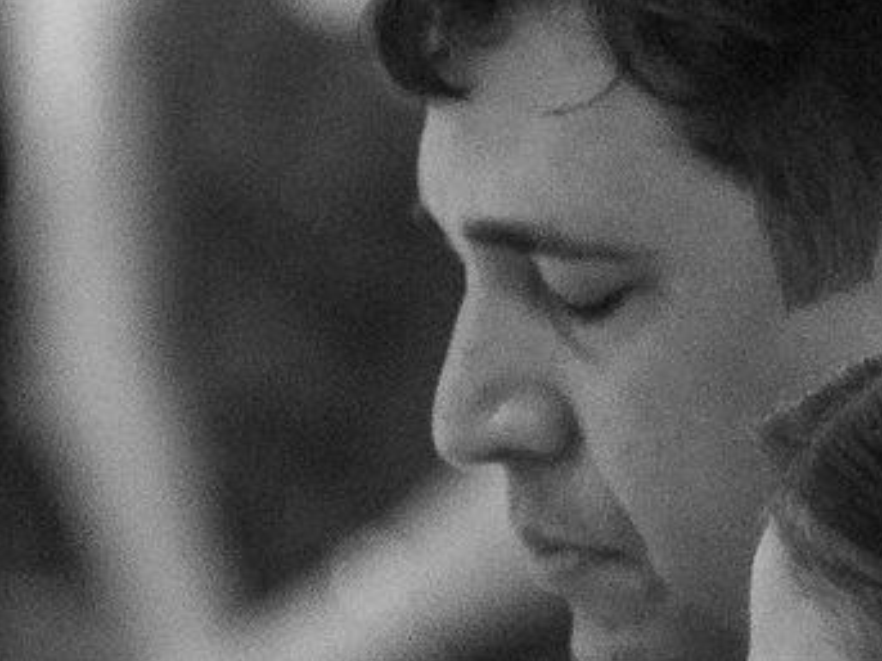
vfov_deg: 2.4
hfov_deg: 3.2
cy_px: 166
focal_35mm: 610
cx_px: -663
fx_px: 15537
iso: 2000
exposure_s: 1/320
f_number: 2
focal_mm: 85
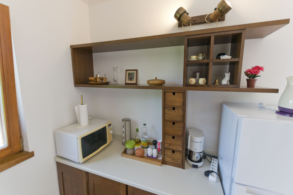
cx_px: 146
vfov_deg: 77.3
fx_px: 122
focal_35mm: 15
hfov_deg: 100.4
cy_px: 98
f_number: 4.5
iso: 400
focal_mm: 10
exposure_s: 1/80
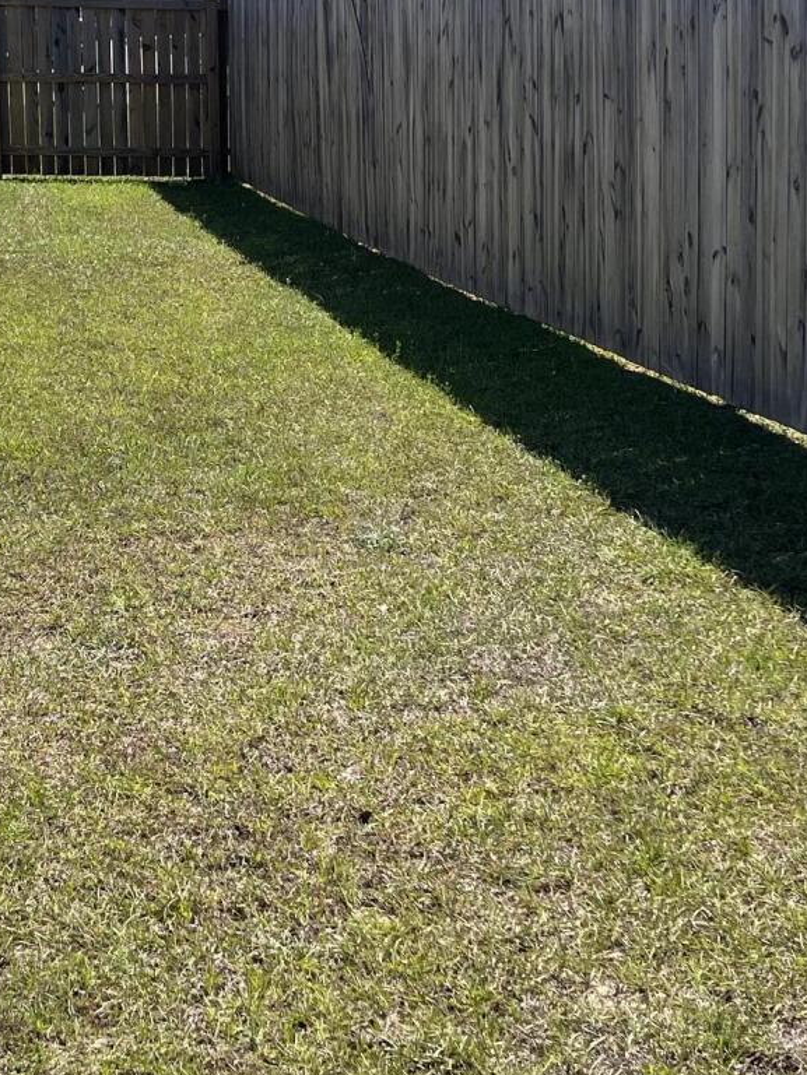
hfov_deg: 22.2
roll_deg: +2.1
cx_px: 116
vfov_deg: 29.6
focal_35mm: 65
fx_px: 2020
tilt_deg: -11.2
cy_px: 356
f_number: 1.6
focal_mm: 5.1
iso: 32
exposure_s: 1/3448
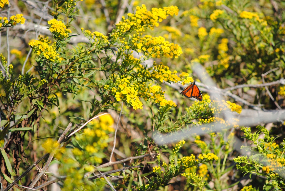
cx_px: 142
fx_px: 2378
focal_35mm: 300
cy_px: 96
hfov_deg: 6.9
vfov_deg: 4.6
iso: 200
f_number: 5.6
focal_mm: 200
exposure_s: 1/400
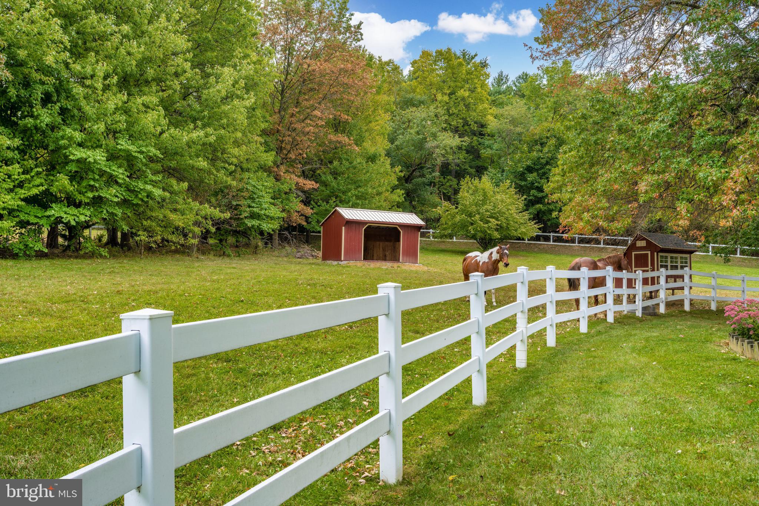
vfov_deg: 43.6
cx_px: 380
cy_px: 253
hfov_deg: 61.9
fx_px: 632
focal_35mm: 30
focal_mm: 30
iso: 64
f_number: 8
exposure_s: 1/50
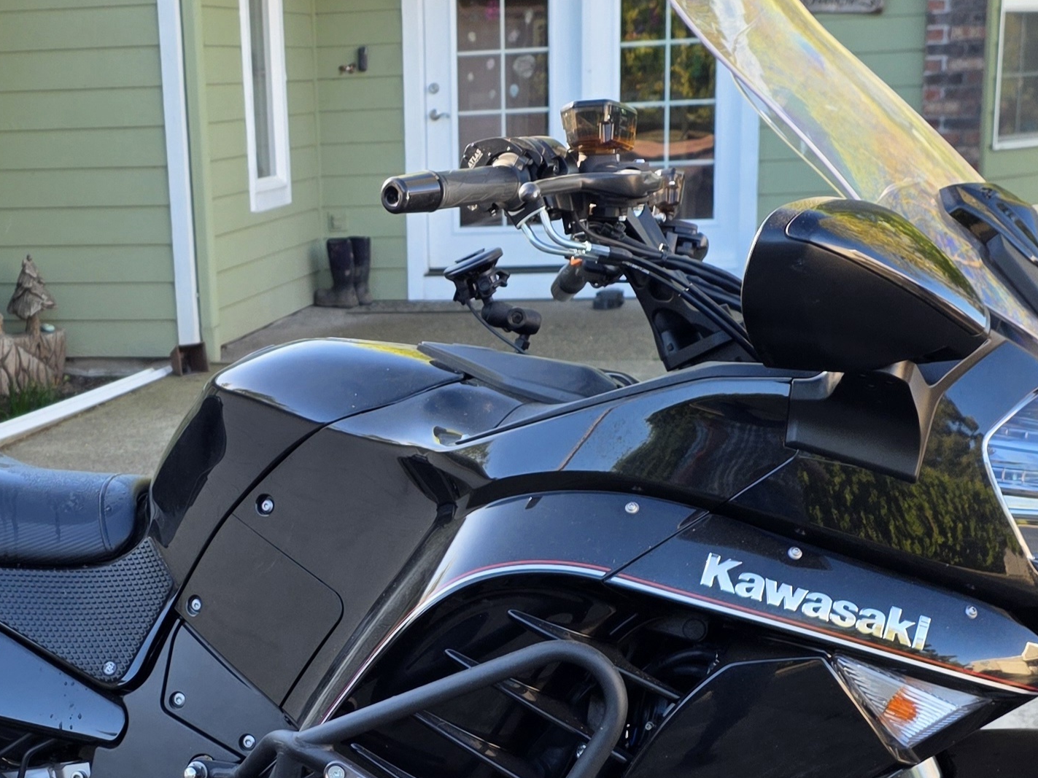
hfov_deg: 40.1
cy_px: 677
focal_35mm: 47
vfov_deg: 29.8
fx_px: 1409
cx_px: 387
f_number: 1.7
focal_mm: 6.25
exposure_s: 1/182
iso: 32
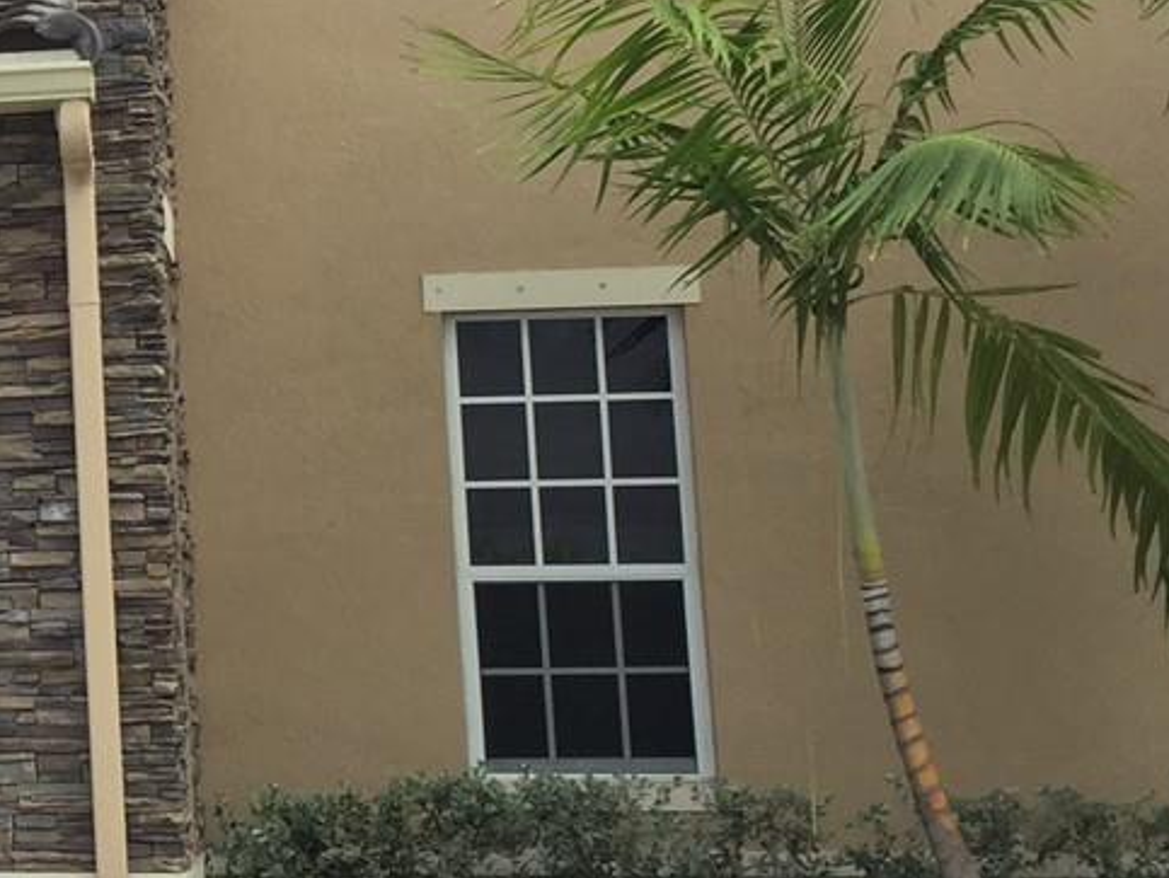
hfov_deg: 18.9
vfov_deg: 15.3
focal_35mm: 96
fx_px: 3244
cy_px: 203
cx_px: -356
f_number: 2.2
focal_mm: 4.15
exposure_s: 1/775
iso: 32
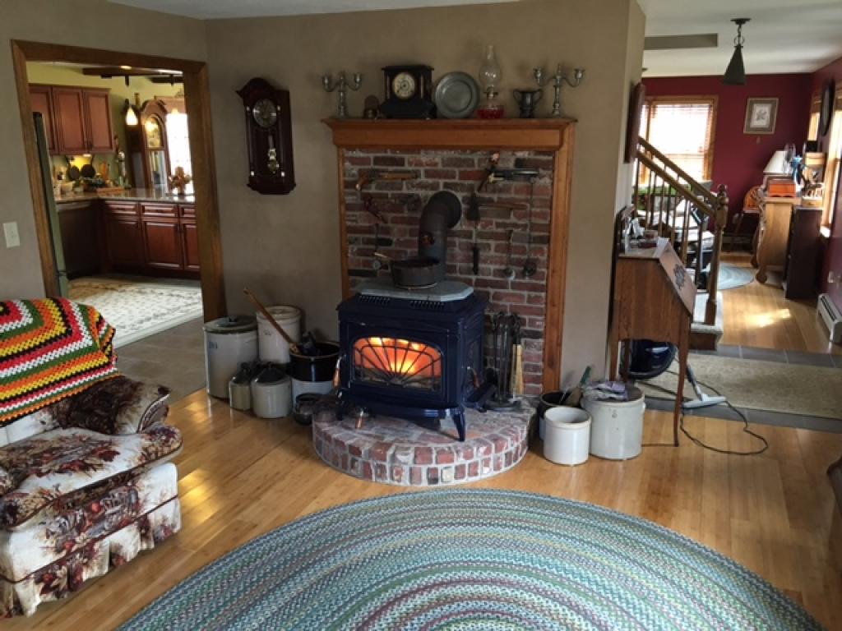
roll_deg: +0.7
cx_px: 421
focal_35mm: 29
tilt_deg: -14.3
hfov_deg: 61.7
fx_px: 705
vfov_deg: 48.2
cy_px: 316
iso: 125
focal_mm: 4.15
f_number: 2.2
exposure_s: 1/30
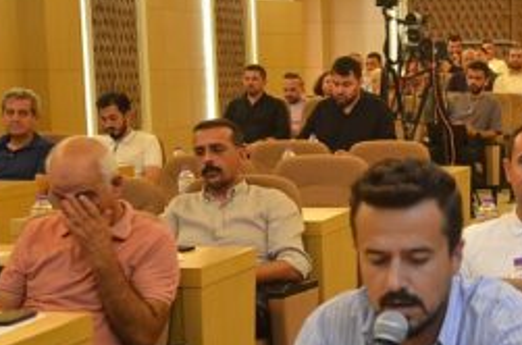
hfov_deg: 22.0
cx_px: 566
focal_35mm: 88
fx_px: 1273
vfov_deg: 15.4
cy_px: 246
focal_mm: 22
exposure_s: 1/40
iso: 1000
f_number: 3.8
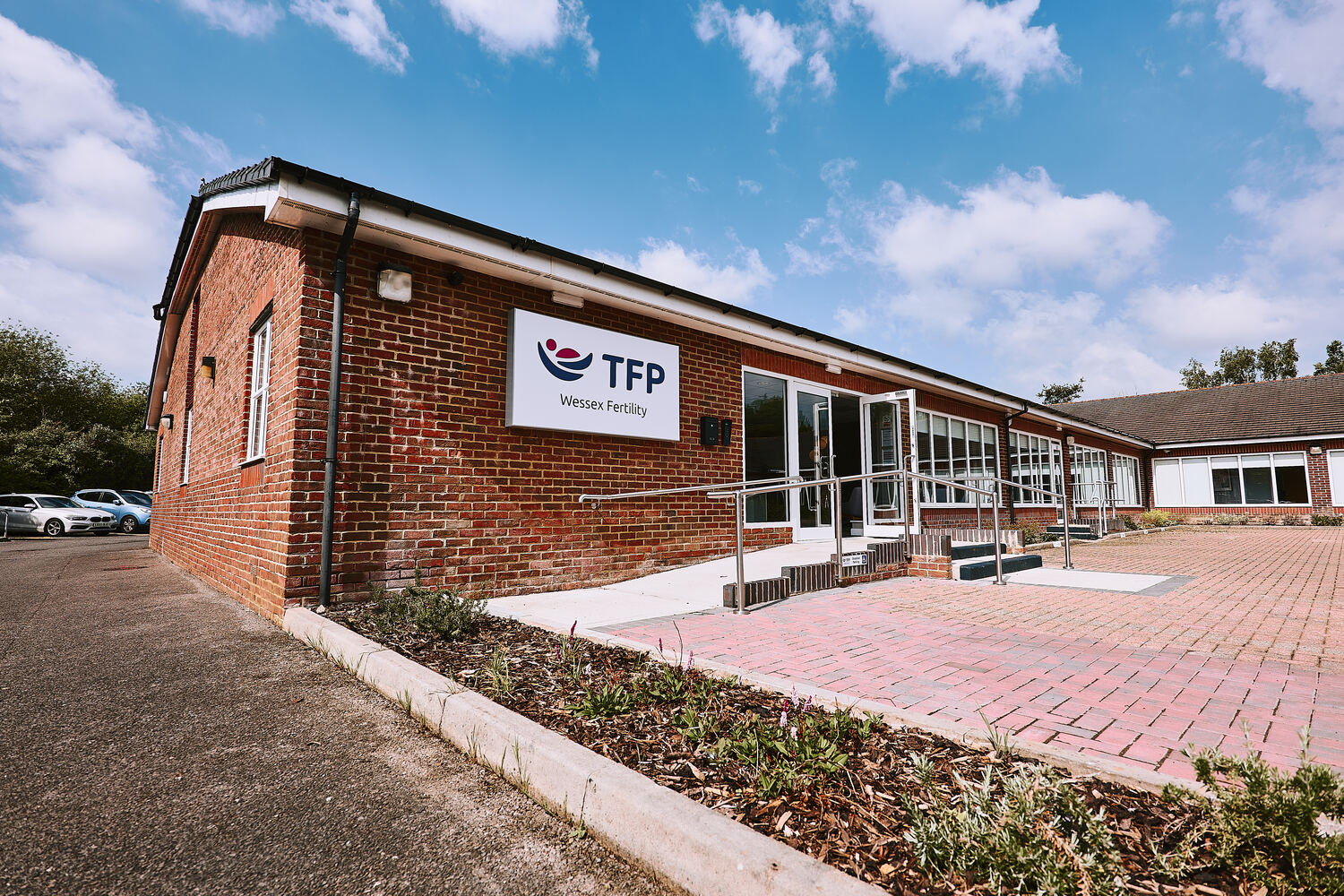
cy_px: 448
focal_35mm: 16
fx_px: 597
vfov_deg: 73.7
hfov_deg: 96.7
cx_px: 672
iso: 100
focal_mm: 16
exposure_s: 1/1000
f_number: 4
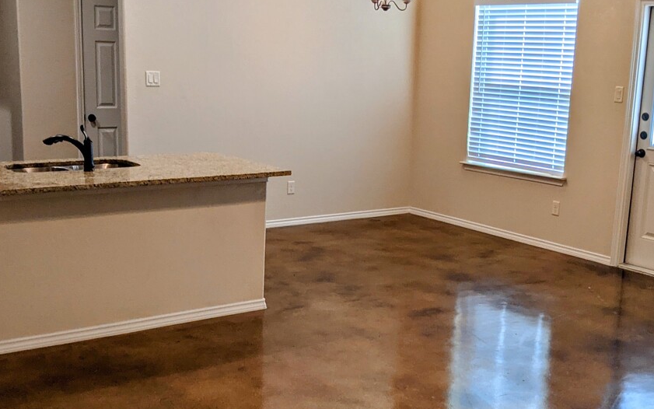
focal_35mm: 49
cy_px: 255
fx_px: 874
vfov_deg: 26.3
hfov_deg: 41.0
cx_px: 355
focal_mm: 4.44
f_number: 1.8
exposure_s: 1/120
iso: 119
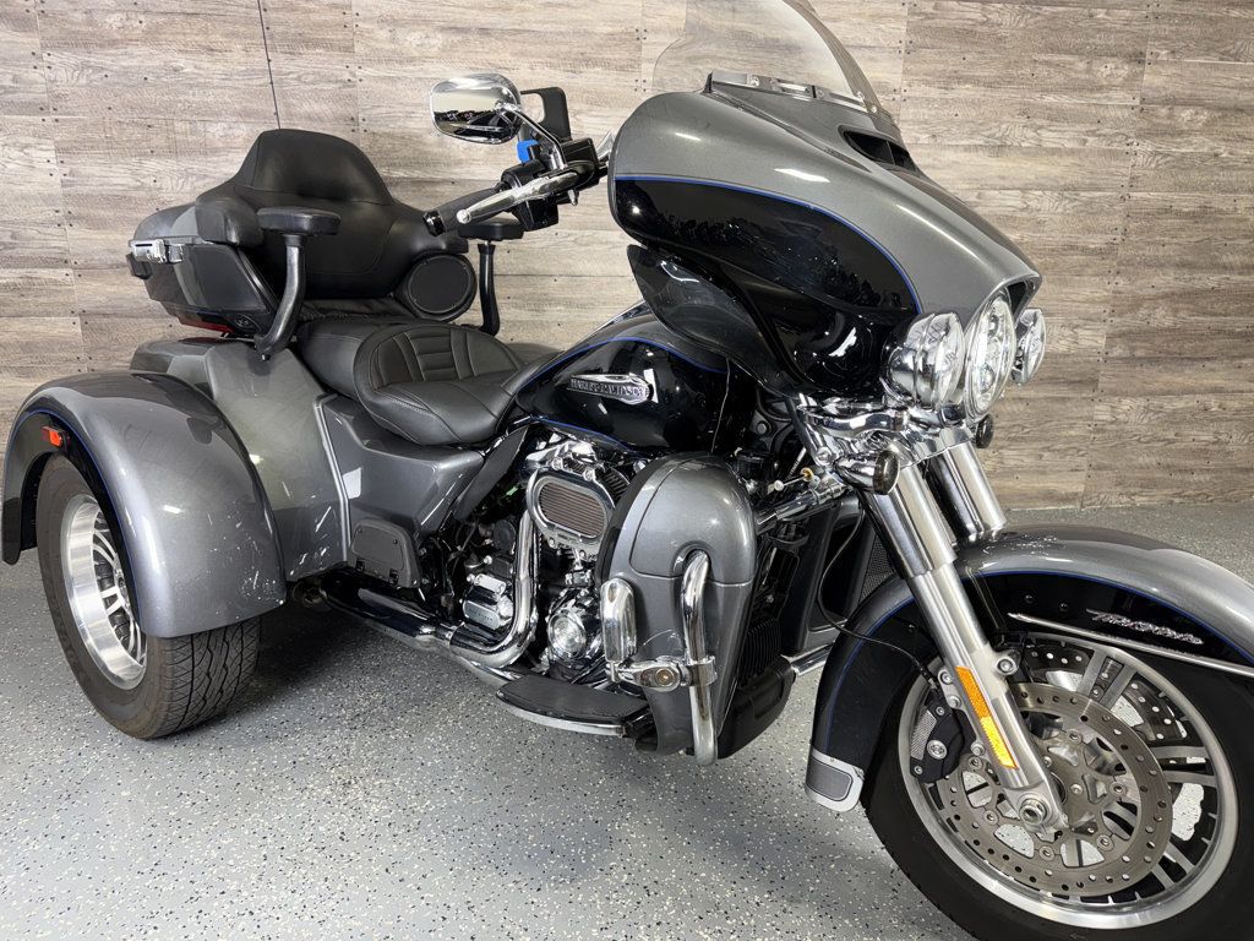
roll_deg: -0.6
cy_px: 470
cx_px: 627
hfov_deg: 71.6
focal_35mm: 24
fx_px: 869
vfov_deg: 56.8
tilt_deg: -14.4
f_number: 1.78
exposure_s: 1/16
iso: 80
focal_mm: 6.76
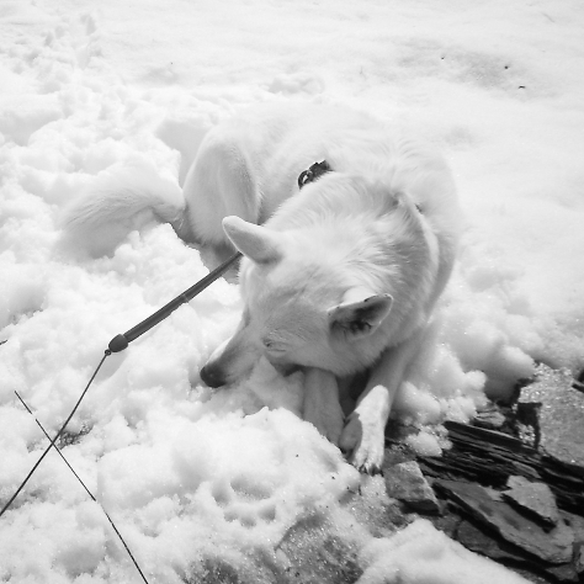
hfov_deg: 39.0
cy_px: 293
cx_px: 230
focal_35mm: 43
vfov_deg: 39.2
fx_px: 821
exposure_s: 1/6400
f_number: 3.2
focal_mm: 7.5
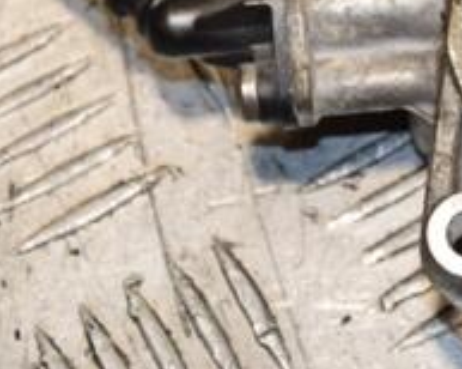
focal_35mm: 272
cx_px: 539
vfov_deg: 5.7
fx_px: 3715
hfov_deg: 7.1
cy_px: -26
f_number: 6.3
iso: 800
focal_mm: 62
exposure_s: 1/200
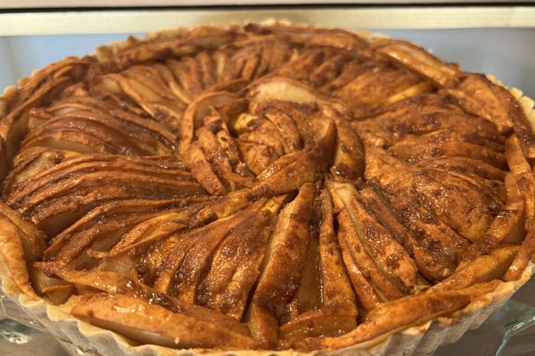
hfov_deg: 60.3
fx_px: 461
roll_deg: +0.4
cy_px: 198
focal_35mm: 31
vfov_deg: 42.2
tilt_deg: -39.3
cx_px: 273
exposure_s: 1/60
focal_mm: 5.7
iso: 400
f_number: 1.5
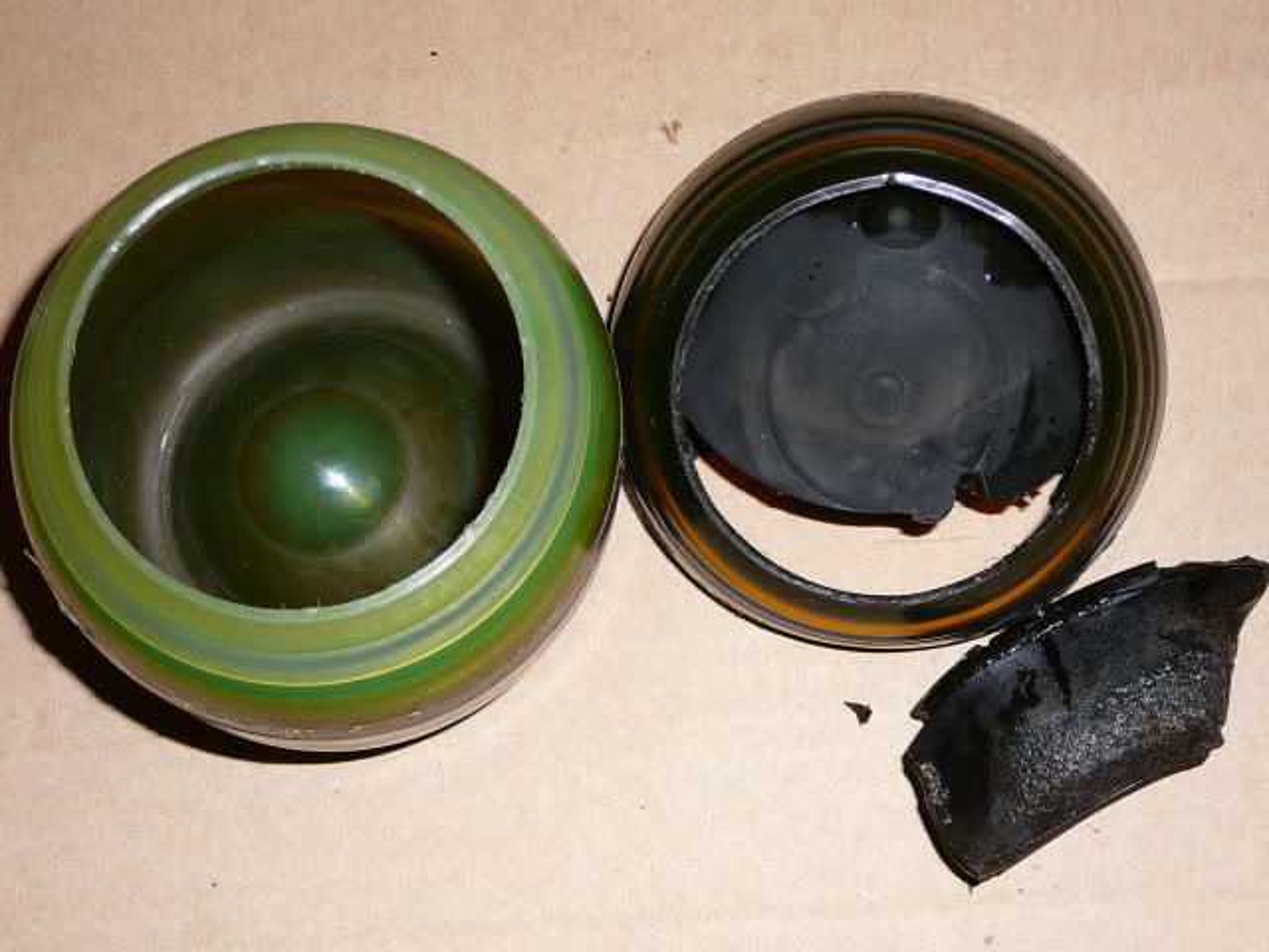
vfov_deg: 24.8
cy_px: 476
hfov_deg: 32.7
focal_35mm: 59
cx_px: 634
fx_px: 2163
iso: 80
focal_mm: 8.7
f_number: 3.5
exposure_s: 1/30
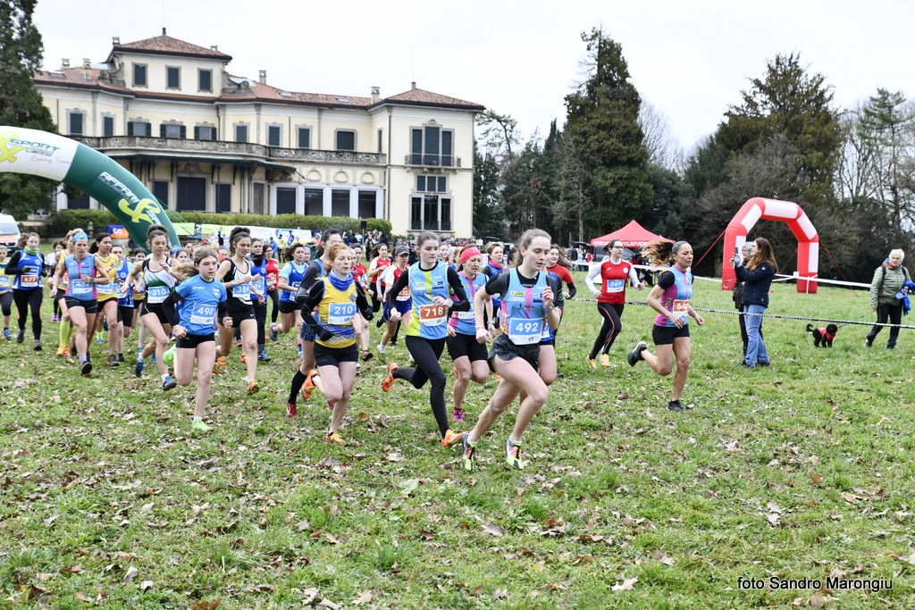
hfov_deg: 42.7
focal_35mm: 46
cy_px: 305
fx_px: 1169
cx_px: 458
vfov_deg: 29.3
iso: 800
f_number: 6.3
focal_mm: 46
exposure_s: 1/1000
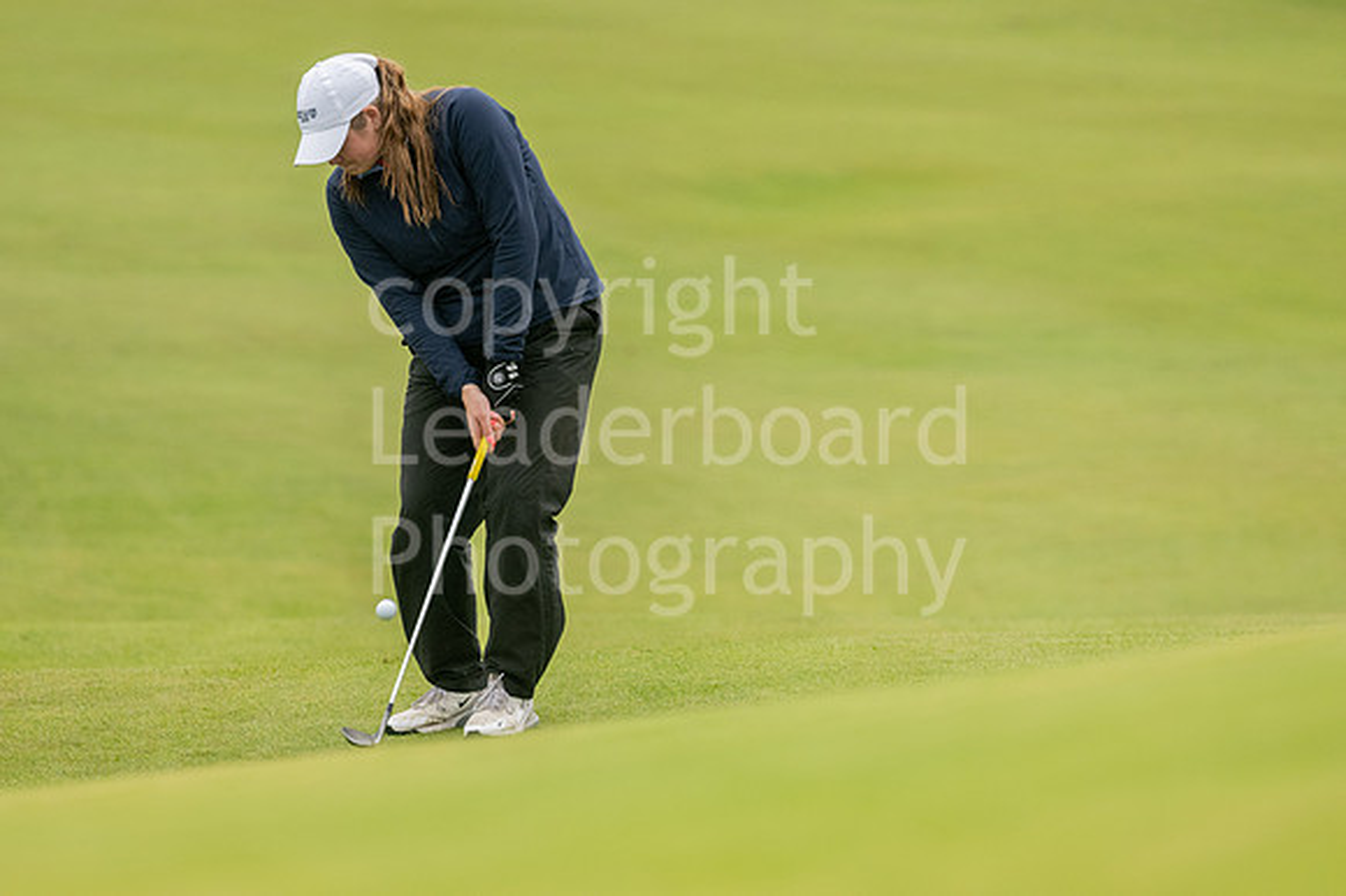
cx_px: 673
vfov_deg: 3.1
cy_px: 448
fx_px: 16815
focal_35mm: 450
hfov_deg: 4.6
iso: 500
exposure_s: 1/2000
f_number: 5
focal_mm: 300
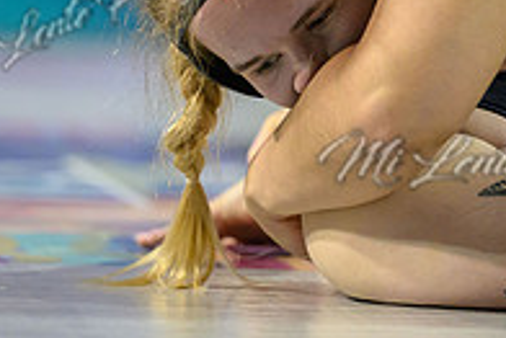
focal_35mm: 561
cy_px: -39
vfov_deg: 2.5
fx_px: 7891
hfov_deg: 3.7
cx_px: 432
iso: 4000
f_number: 2.8
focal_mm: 165
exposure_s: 1/800
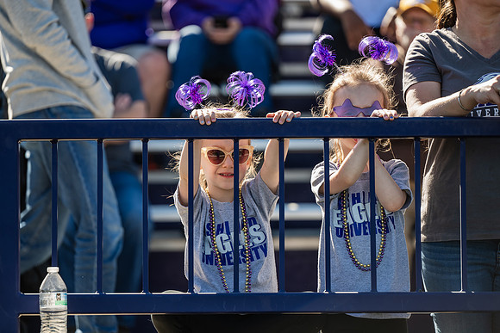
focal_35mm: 145
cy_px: 166
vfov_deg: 9.5
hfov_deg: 14.2
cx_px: 250
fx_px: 2014
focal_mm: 145
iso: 80
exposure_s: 1/400
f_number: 3.2
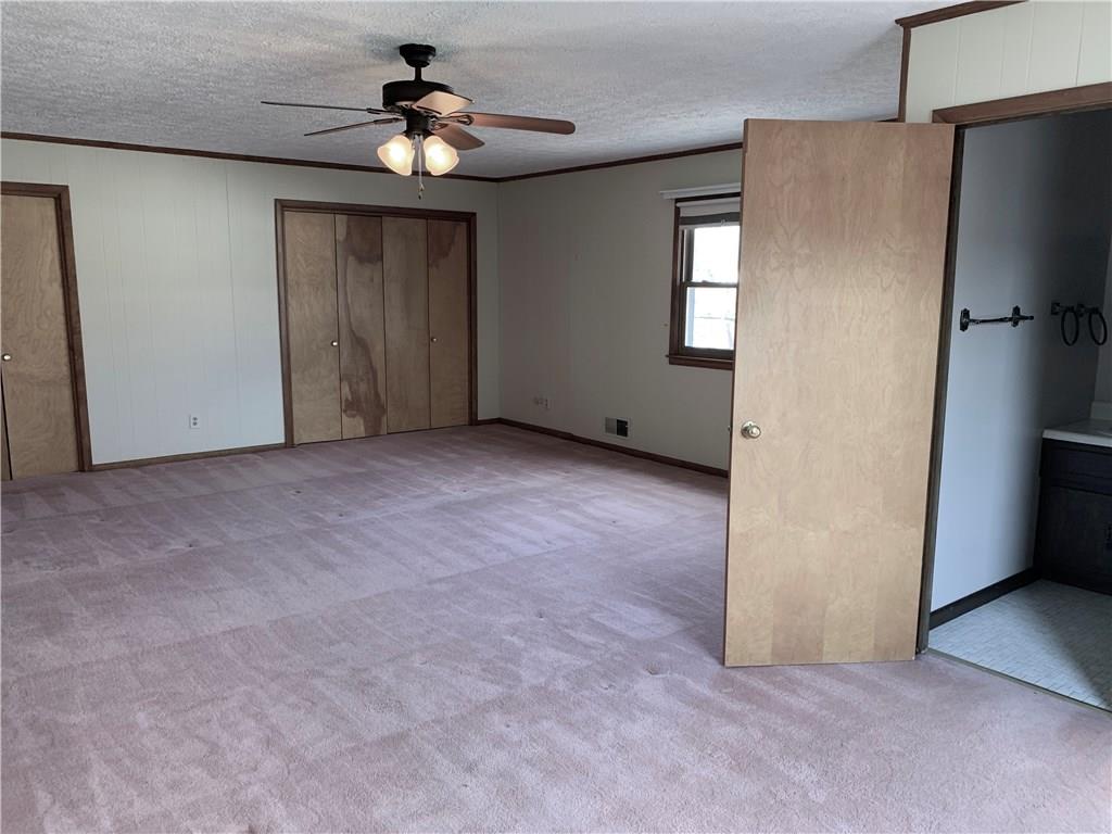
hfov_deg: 67.3
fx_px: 835
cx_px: 556
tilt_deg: -10.9
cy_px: 417
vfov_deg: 53.1
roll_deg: -0.9
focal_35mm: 26
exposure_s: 1/60
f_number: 1.8
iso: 80
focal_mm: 4.25
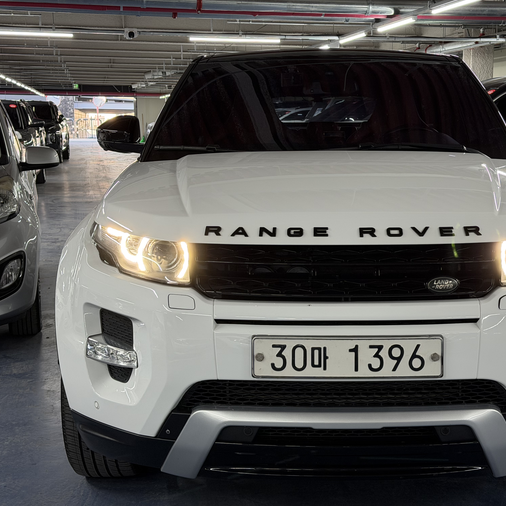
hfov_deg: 29.9
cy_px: 253
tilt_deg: -7.9
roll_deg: -0.1
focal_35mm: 57
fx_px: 943
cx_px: 319
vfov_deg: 30.0
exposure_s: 1/60
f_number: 1.78
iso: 80
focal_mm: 6.76
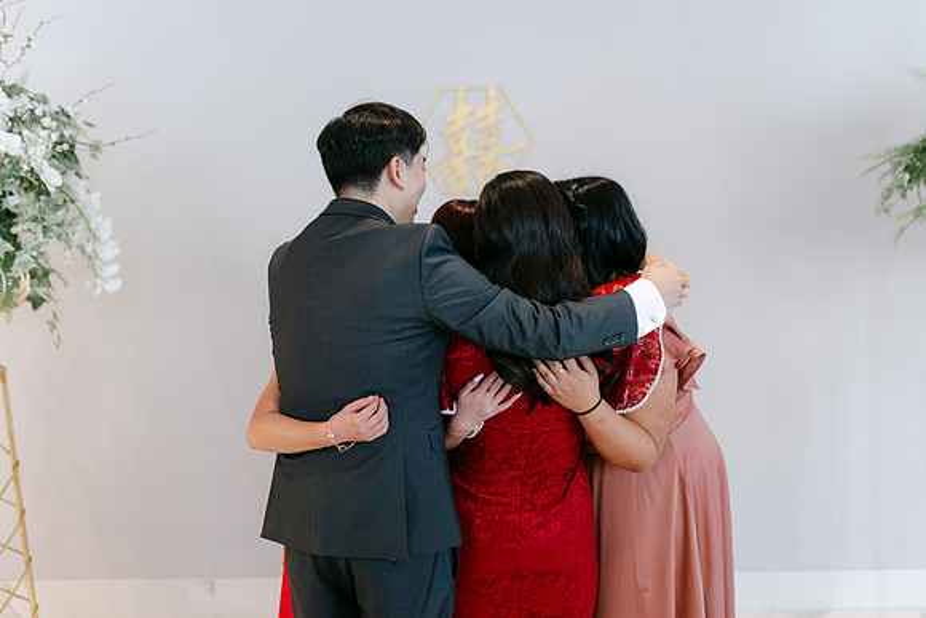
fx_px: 953
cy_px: 299
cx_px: 484
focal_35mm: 37
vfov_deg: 35.9
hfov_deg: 51.8
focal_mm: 35
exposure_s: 1/125
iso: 320
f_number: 1.4
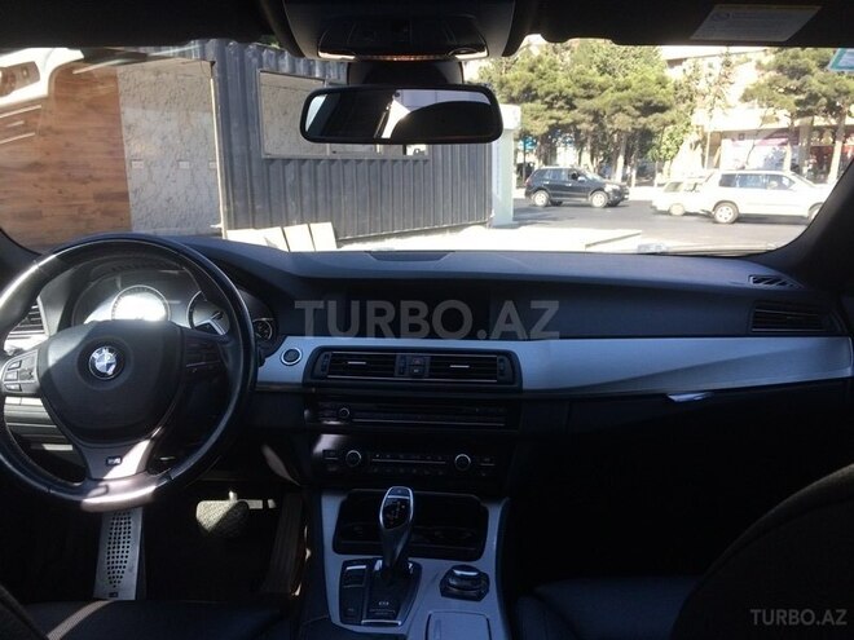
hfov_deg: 61.7
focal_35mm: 29
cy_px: 320
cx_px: 427
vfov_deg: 48.2
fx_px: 715
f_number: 2.2
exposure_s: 1/266
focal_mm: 4.15
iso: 32
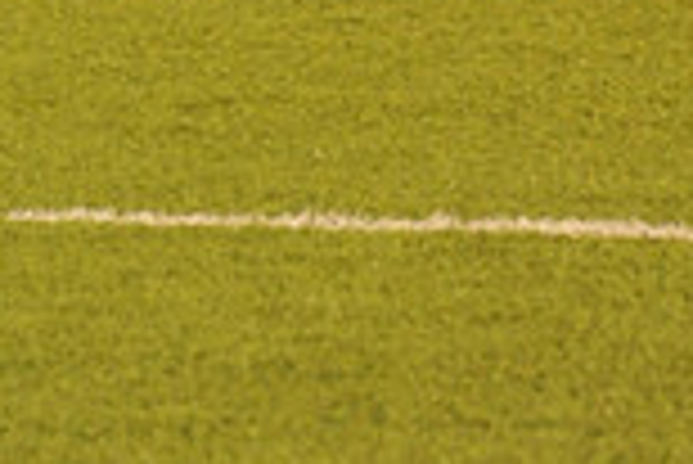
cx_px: 382
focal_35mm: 753
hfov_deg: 2.7
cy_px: -815
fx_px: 14509
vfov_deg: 1.8
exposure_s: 1/200
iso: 5000
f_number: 5.6
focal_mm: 200
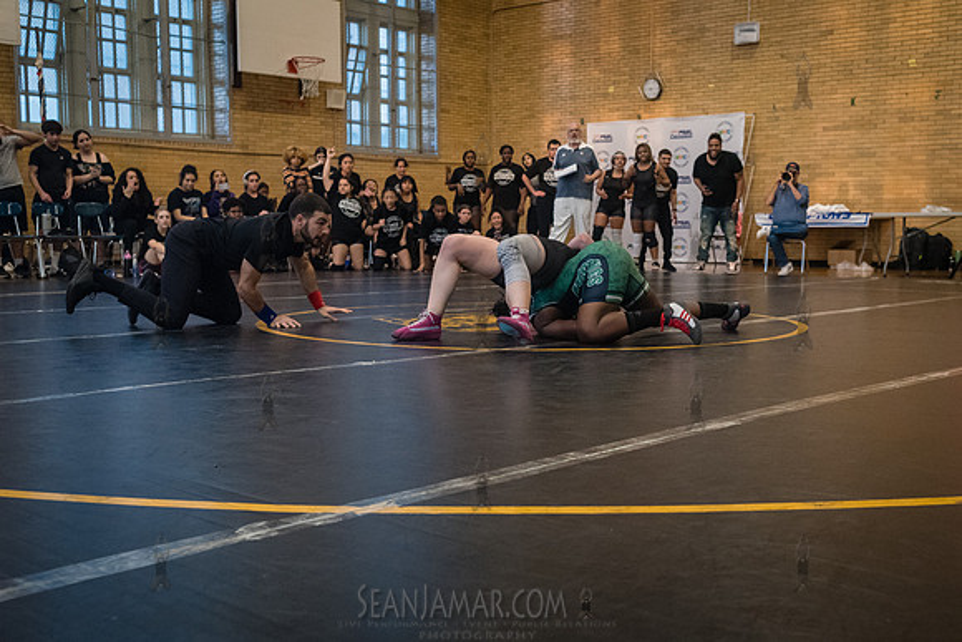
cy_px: 357
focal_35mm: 42
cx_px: 533
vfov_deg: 31.6
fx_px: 1132
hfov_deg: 46.0
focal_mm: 35
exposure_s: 1/320
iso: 5000
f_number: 4
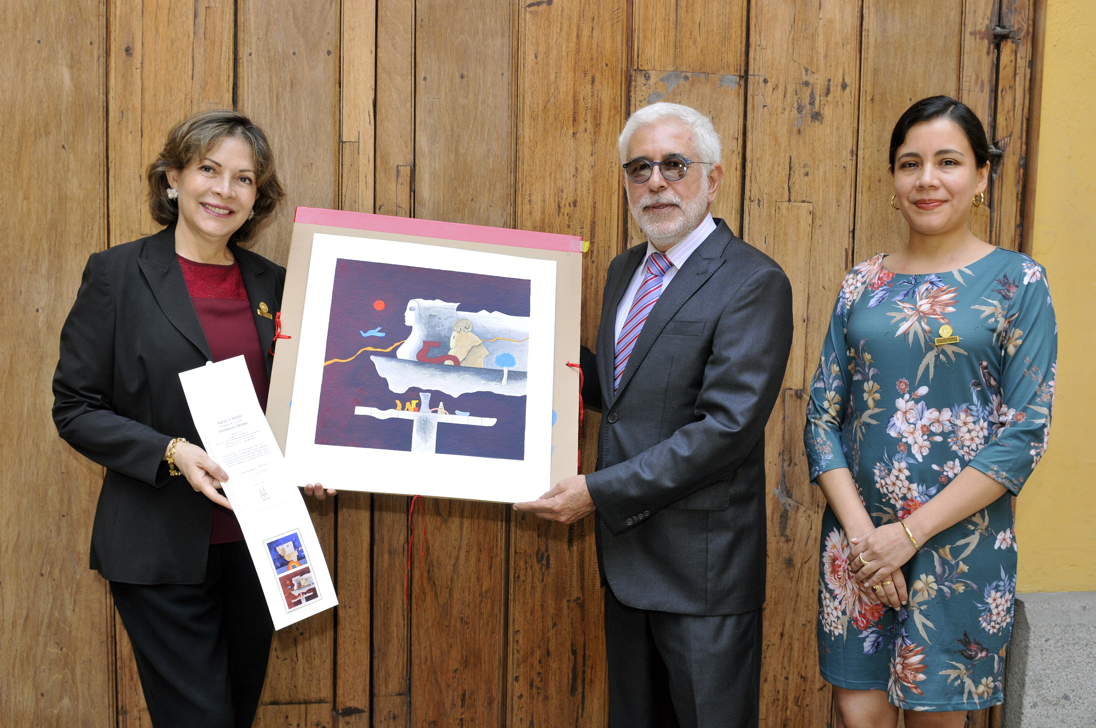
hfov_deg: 53.2
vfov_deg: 36.8
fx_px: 1095
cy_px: 364
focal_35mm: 36
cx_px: 548
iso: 640
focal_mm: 24
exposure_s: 1/200
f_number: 5.6
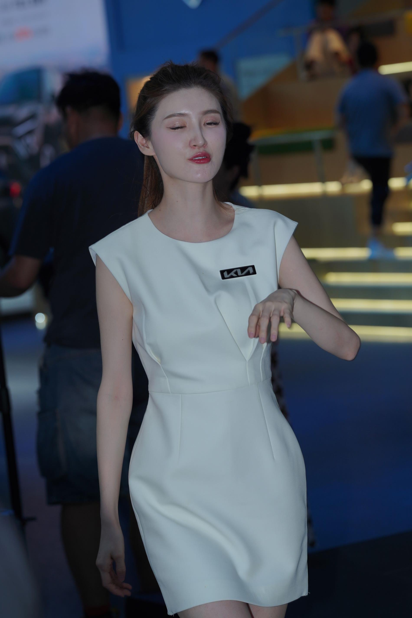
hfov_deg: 10.2
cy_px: 309
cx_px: 206
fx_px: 2318
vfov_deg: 15.2
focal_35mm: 135
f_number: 5.6
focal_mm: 135
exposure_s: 1/200
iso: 320
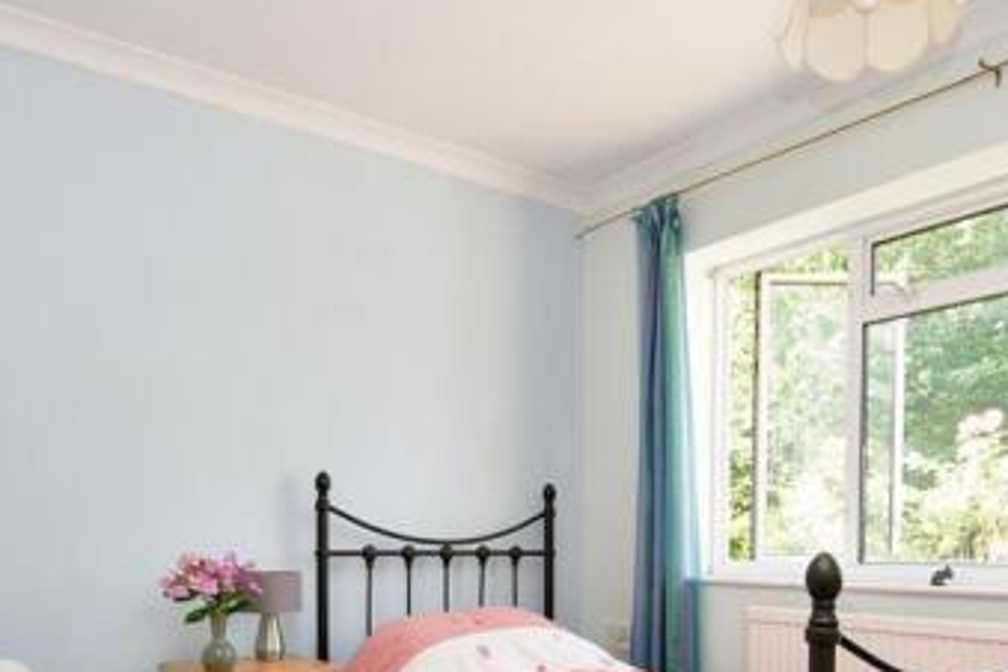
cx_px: 523
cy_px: 572
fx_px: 812
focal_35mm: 29
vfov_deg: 42.2
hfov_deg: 63.6
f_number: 5
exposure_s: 1/100
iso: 250
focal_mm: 10
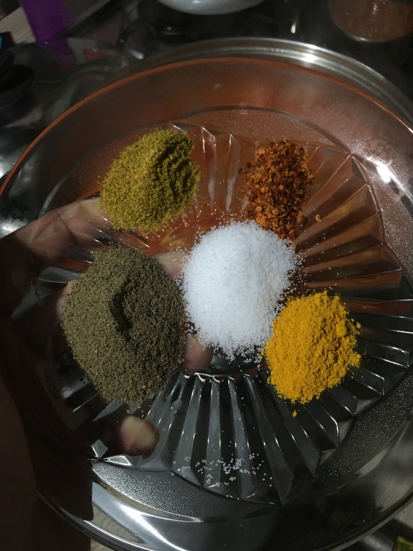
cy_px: 276
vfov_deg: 61.7
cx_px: 206
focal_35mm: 29
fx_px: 461
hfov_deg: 48.2
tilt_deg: -58.5
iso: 160
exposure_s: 1/33
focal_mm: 4.15
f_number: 2.2
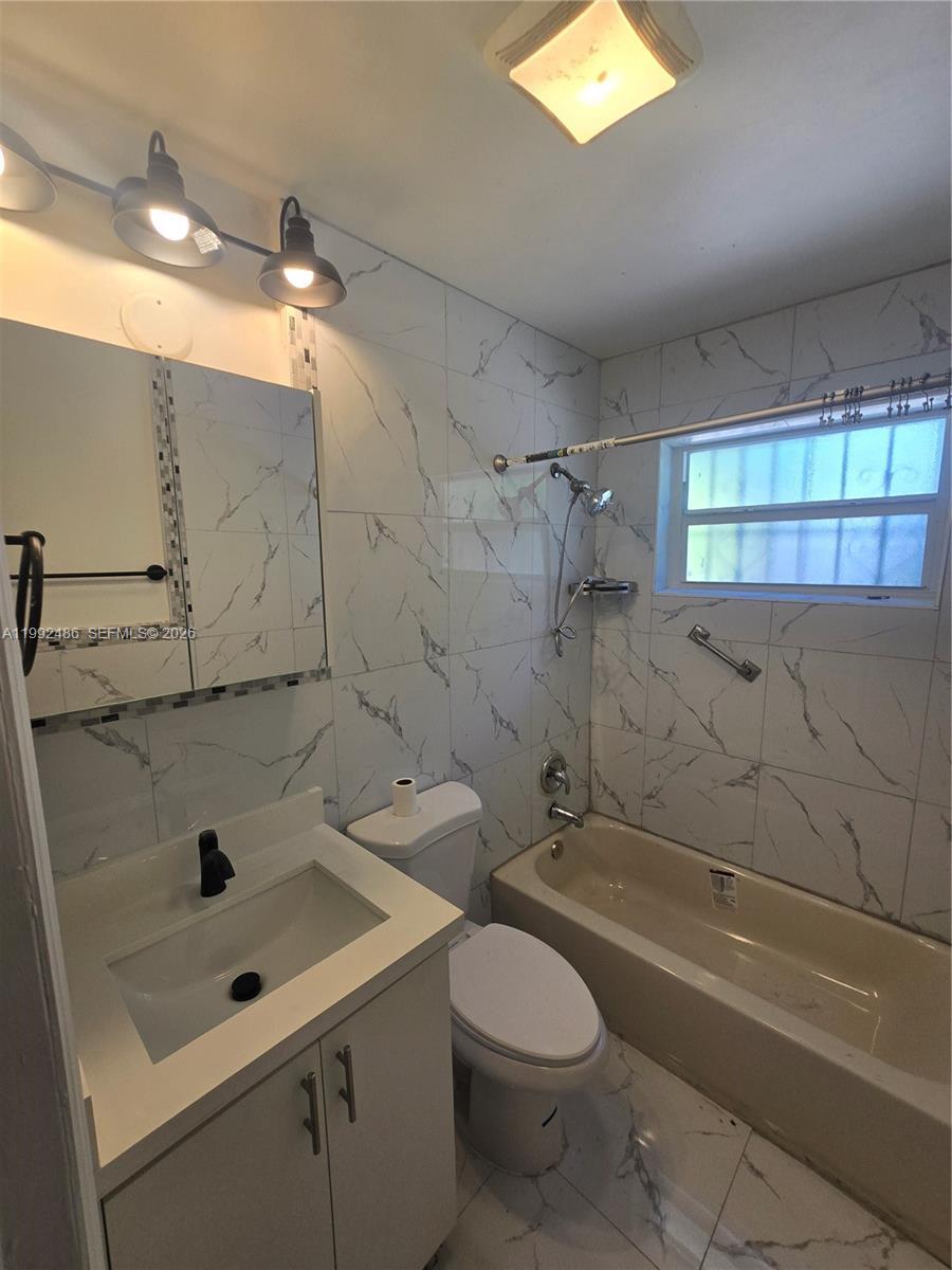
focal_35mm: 13
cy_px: 635
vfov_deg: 106.2
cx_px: 476
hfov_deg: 89.9
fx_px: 477
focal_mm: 2.2
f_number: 2.2
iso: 50
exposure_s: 1/120
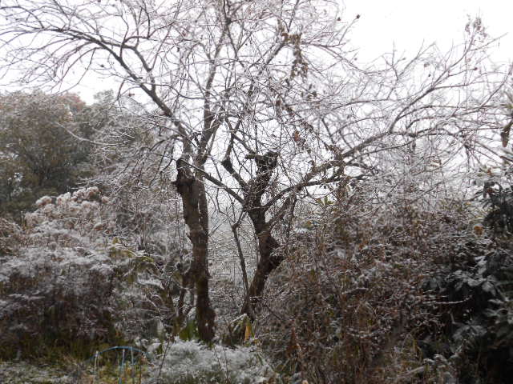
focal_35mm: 34
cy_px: 192
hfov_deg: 54.0
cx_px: 256
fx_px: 504
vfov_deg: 41.8
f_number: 3.9
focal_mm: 6
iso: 125
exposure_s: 1/30
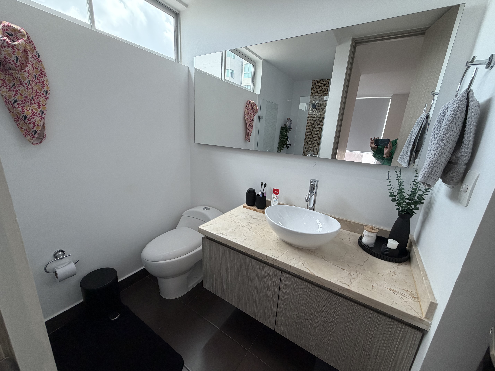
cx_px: 248
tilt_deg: -15.5
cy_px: 186
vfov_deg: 85.7
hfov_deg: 102.1
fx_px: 200
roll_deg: -3.5
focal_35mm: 14
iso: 125
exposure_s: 1/120
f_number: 2.2
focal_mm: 2.22
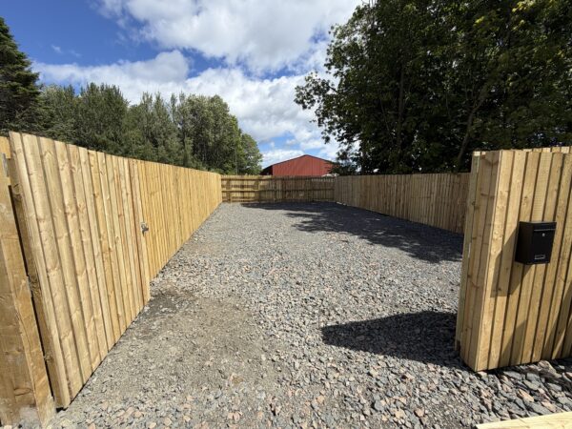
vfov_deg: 85.7
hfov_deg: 102.1
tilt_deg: -6.7
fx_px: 231
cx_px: 286
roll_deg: +1.5
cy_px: 214
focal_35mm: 14
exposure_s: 1/841
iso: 20
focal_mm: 2.22
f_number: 2.2
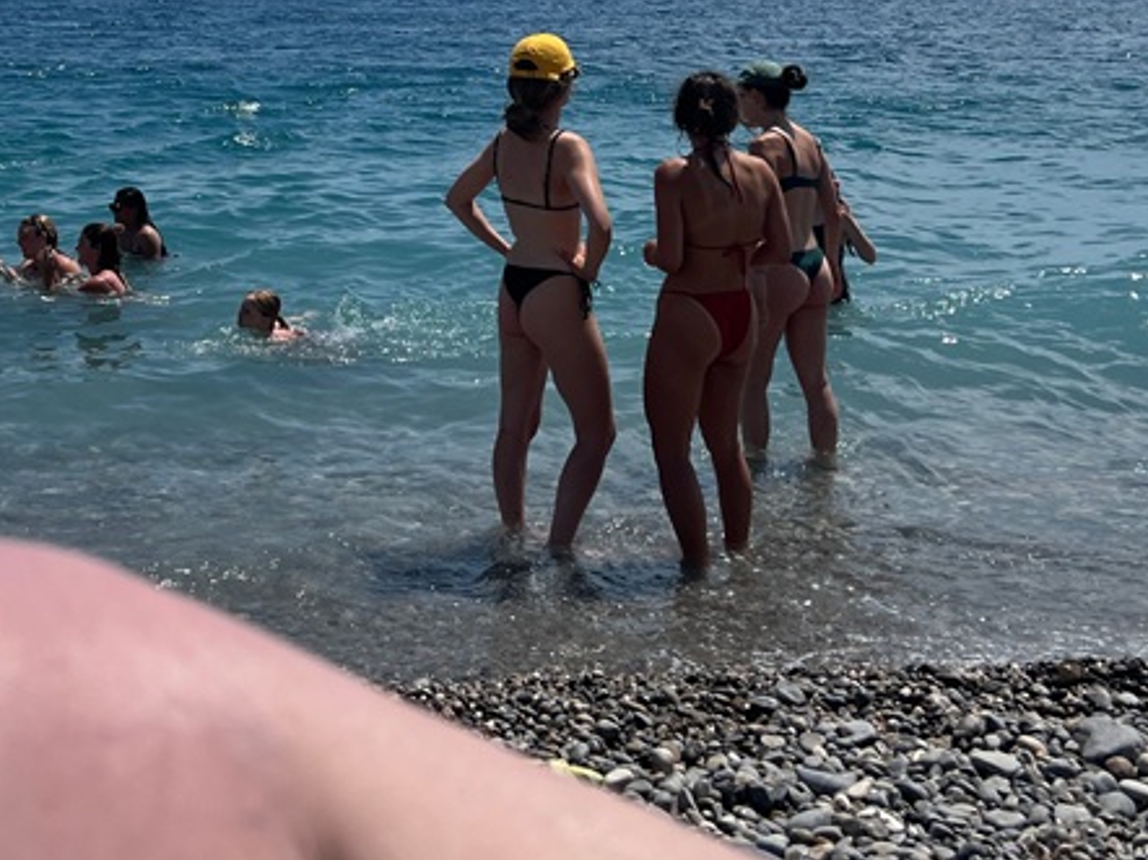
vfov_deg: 26.5
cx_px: 436
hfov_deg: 36.0
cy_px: 73
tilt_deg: -3.0
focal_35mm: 53
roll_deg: -1.1
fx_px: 1757
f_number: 1.5
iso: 50
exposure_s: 1/10309
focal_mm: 5.7
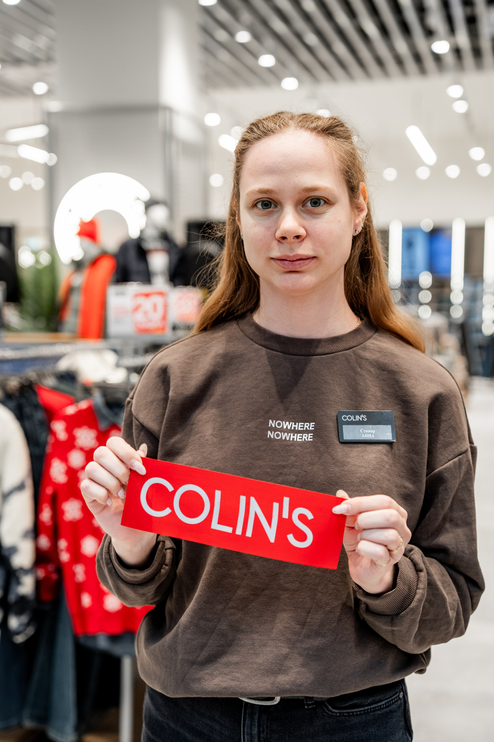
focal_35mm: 49
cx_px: 238
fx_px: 1009
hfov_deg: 27.5
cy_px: 374
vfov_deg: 40.3
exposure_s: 1/200
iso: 800
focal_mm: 46
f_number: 2.8
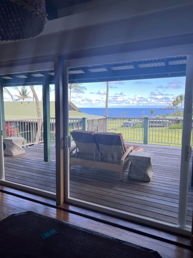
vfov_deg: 67.3
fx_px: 193
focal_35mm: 26
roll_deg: +1.1
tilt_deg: -6.4
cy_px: 129
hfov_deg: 53.1
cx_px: 96
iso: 50
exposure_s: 1/402
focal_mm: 5.7
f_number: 1.5
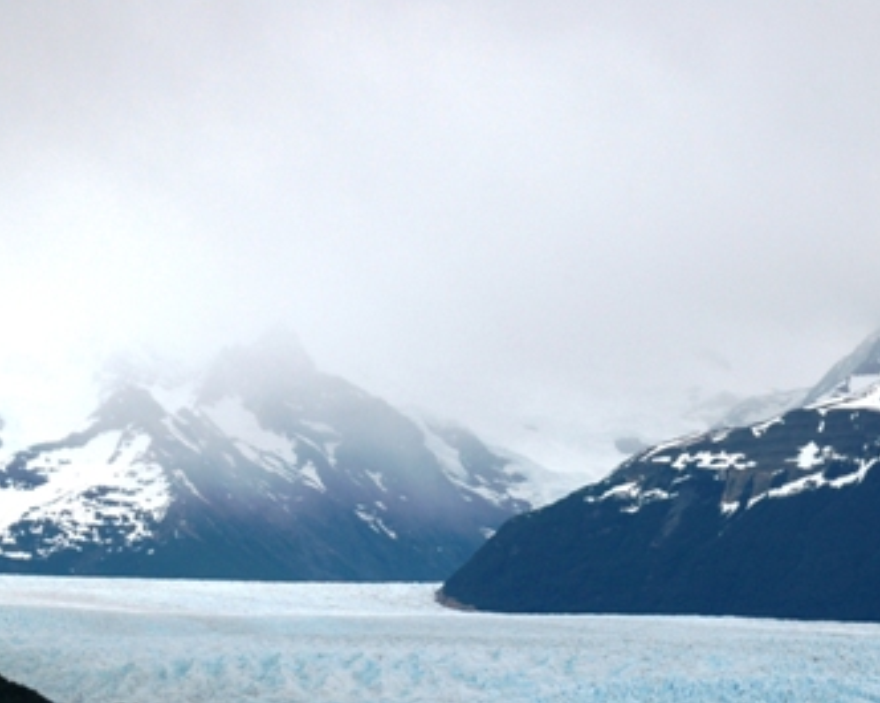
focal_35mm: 190
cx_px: 594
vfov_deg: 8.1
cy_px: 409
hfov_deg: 10.2
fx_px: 4944
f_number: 13
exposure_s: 1/640
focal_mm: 70
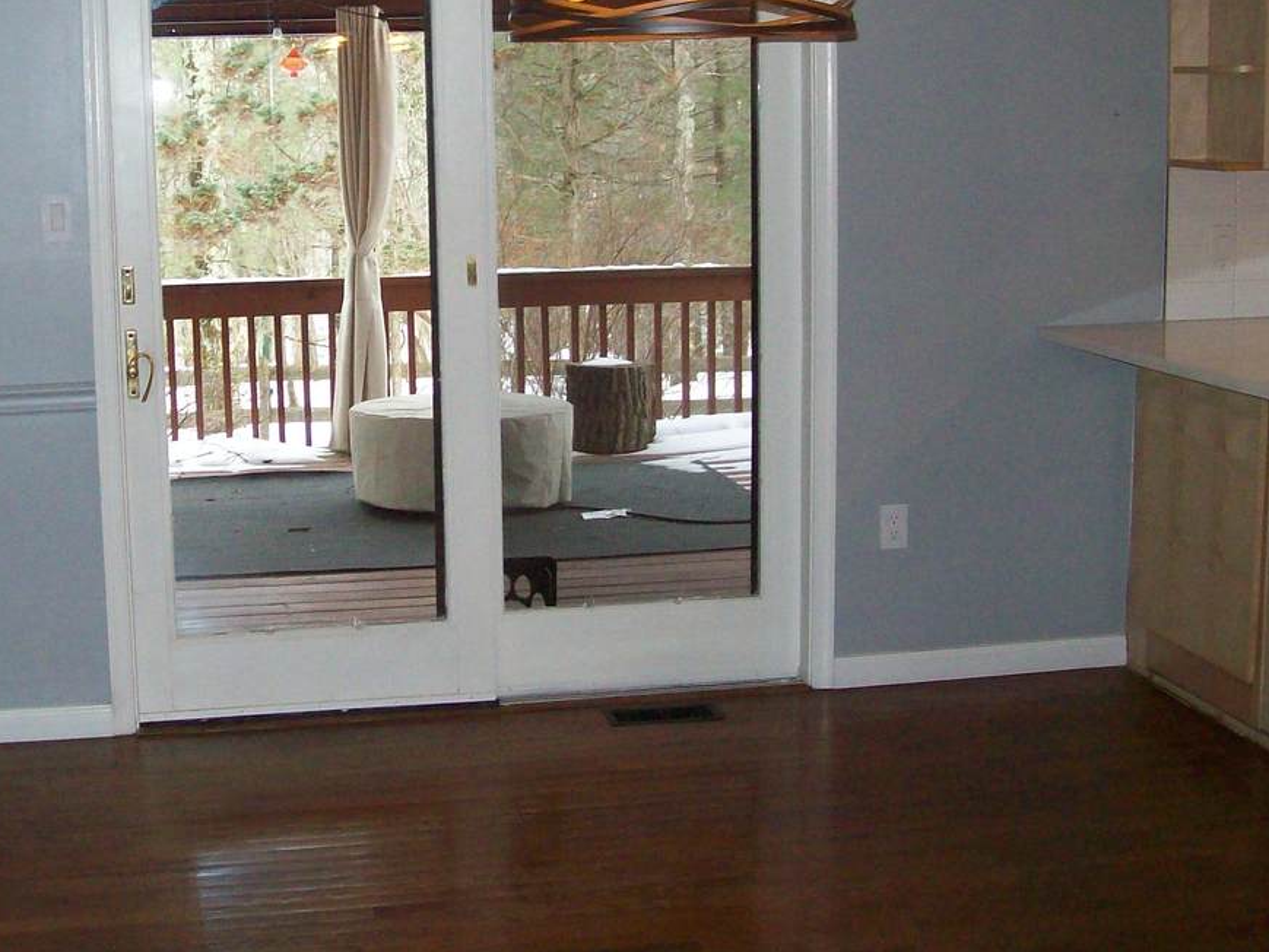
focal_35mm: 53
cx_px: 384
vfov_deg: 27.4
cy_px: 348
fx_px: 1943
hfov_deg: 35.7
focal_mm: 6
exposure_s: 1/64
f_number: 2.7
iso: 200
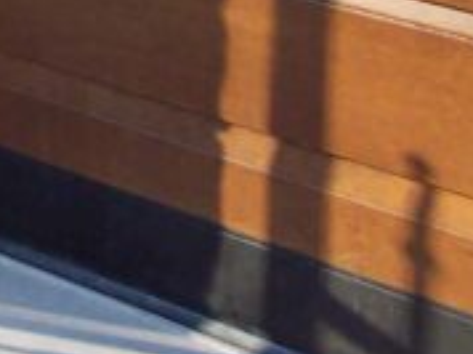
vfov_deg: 6.3
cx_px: -395
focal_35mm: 219
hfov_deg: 8.7
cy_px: -602
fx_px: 2988
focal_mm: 8
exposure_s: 1/250
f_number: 2.8
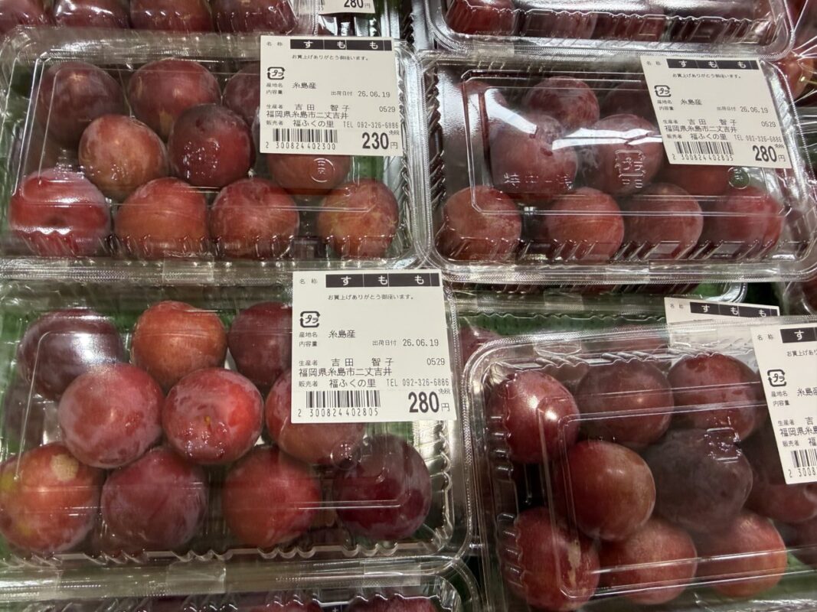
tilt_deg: -73.5
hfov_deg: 71.6
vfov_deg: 56.8
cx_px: 408
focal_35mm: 24
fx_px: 566
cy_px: 306
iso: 200
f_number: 2.2
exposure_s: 1/60
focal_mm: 2.22
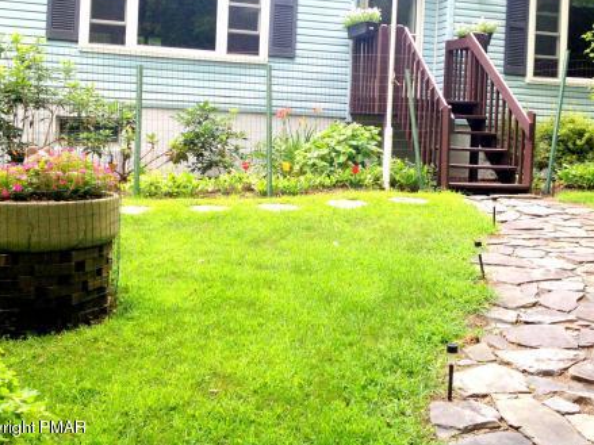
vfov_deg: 28.3
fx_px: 875
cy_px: 130
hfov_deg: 37.4
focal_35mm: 51
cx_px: 334
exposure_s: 1/120
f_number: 2.4
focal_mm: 4.28
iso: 64
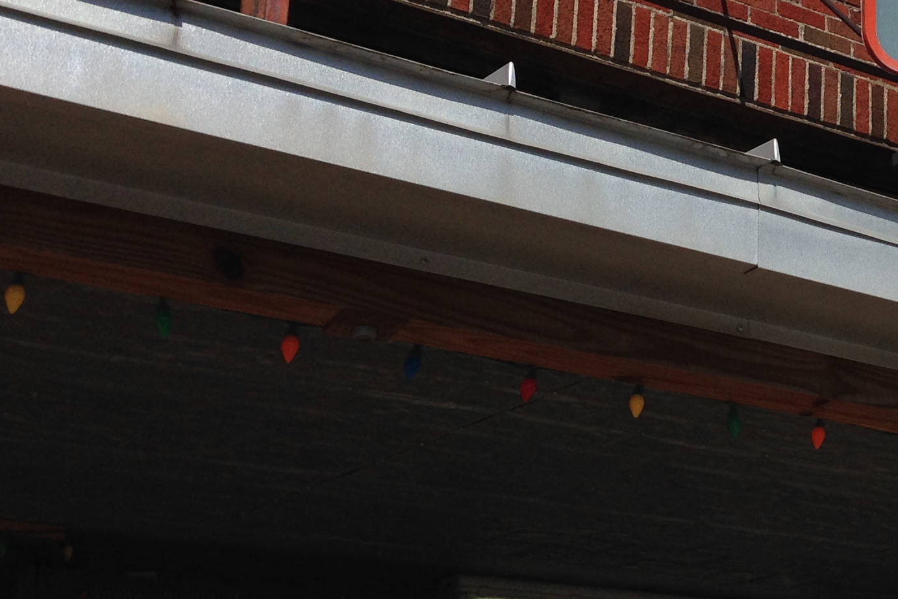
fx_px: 2020
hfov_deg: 23.2
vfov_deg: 16.8
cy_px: 177
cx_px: 1045
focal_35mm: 81
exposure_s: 1/3876
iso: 50
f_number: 2.4
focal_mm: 4.12
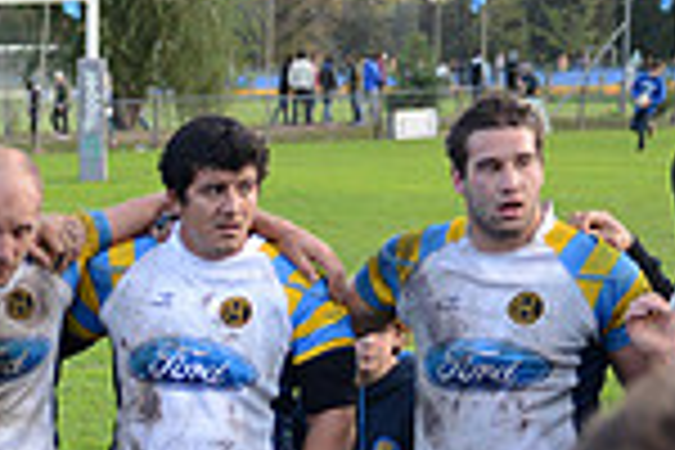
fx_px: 2325
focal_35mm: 124
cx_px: -153
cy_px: 767
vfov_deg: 10.5
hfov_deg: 15.8
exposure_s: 1/1000
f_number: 2.8
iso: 1250
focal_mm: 32
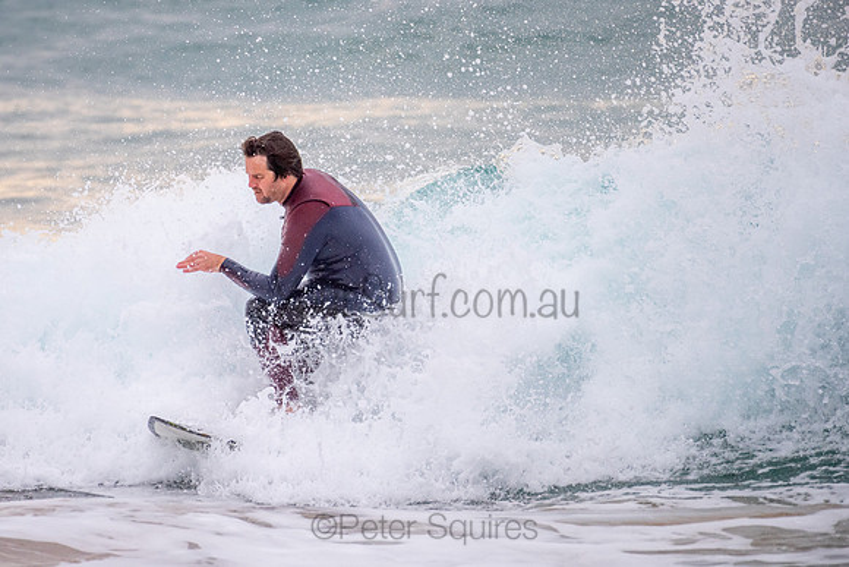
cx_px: 342
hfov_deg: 3.4
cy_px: 239
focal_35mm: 613
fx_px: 14463
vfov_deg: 2.2
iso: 800
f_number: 5.6
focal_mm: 500
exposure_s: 1/1000
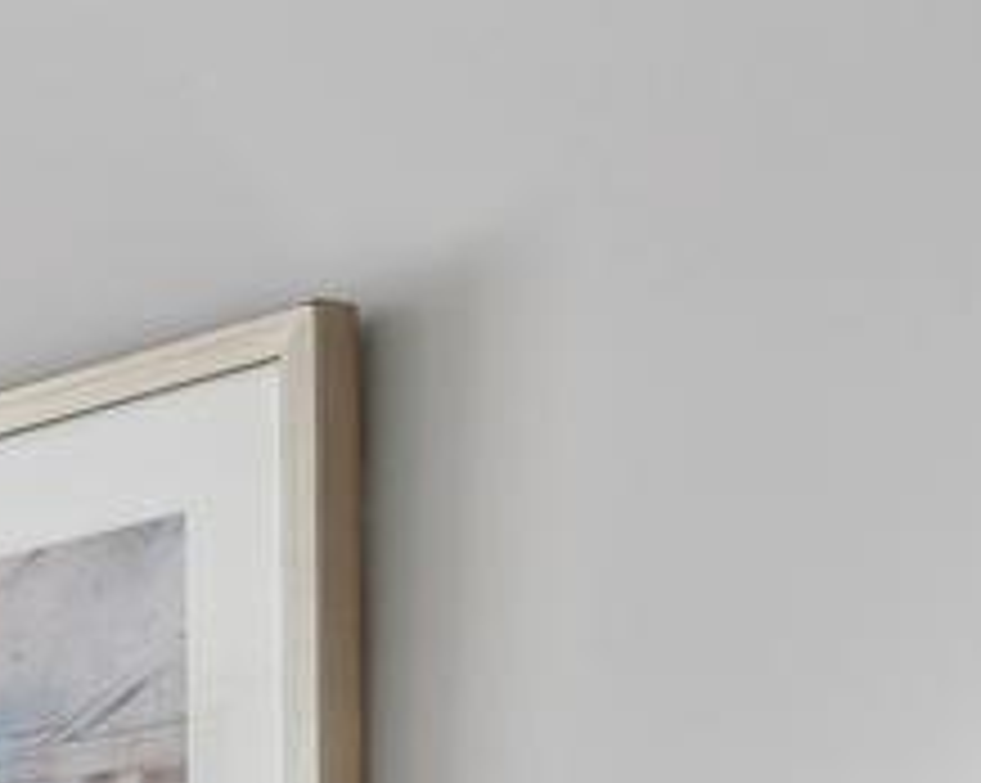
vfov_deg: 9.4
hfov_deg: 10.4
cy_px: 1766
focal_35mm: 150
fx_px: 4351
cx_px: -1656
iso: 200
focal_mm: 17
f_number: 9
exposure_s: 1/30
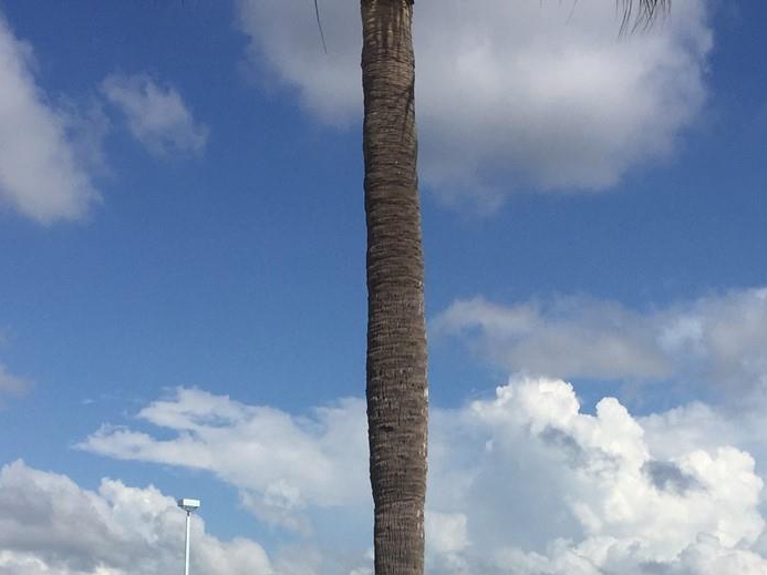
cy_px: 647
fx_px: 1484
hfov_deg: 29.0
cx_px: 424
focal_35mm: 67
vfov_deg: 20.8
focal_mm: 4.15
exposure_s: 1/4950
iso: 32
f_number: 2.2
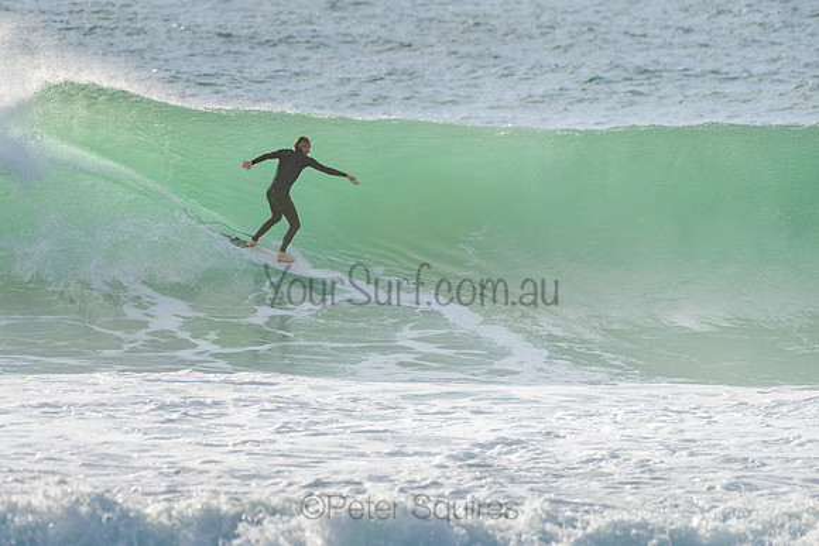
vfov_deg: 2.2
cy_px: 245
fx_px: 13932
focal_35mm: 612
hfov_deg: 3.4
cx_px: 318
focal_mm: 500
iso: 220
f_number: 5.6
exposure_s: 1/2000
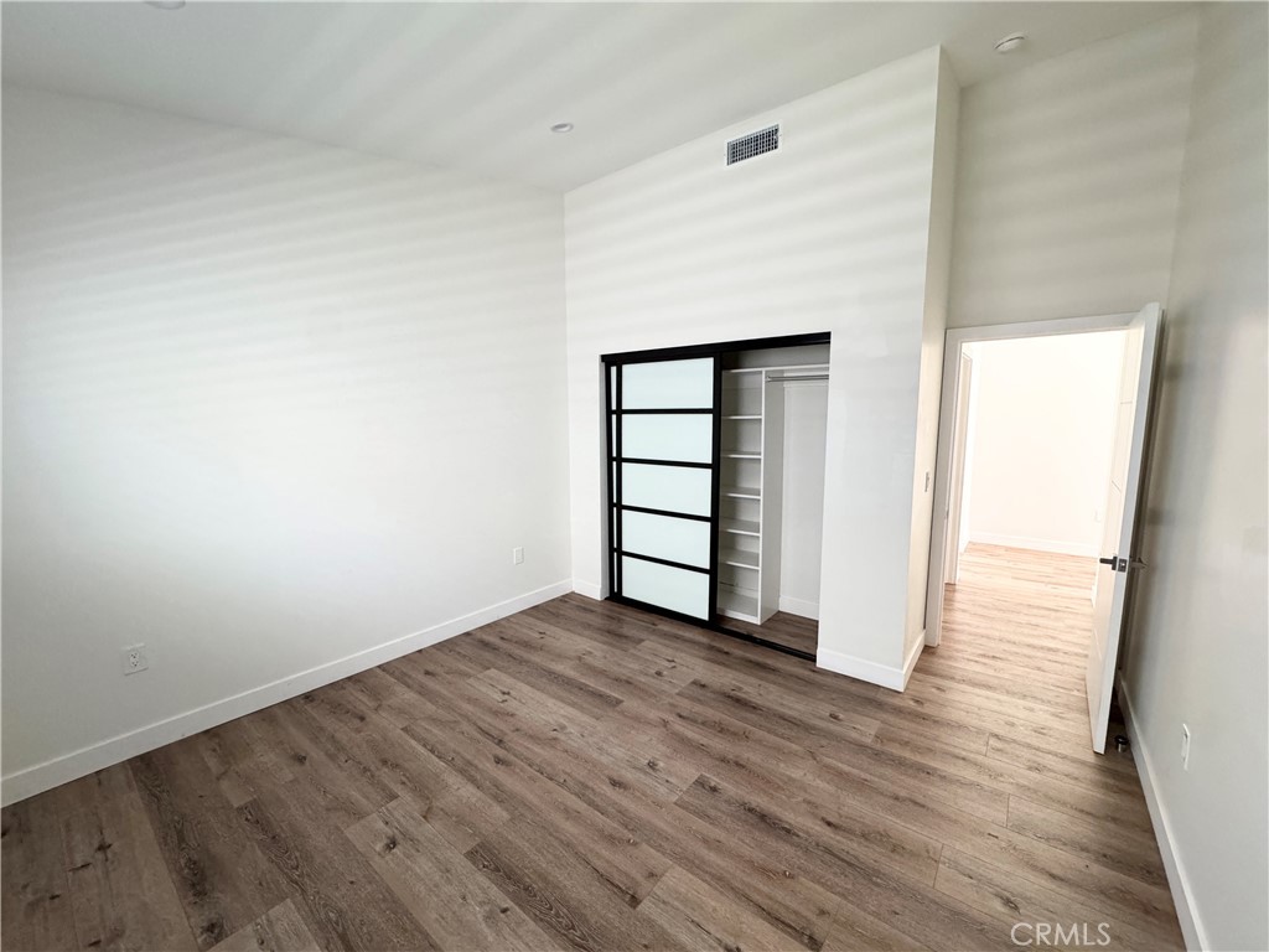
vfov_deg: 85.7
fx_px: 513
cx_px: 634
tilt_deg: -6.1
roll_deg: +0.6
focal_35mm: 14
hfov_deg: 102.1
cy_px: 476
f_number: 2.2
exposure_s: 1/94
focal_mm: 2.22
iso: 320
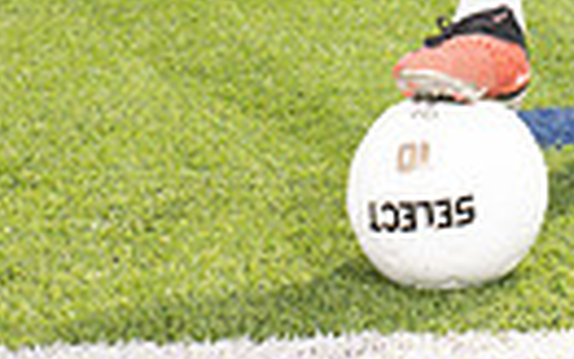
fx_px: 2191
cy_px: -495
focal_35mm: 140
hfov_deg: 14.6
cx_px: 613
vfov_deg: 8.6
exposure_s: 1/320
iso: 125
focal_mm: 40
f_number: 7.1
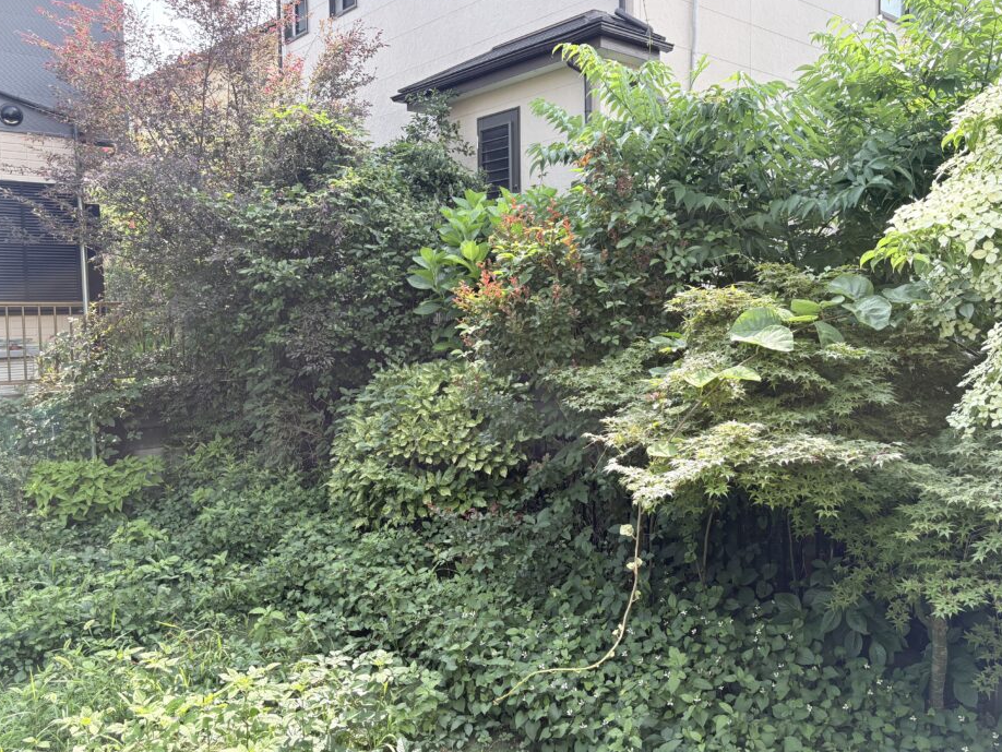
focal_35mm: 29
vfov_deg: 48.2
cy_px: 350
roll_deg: +1.4
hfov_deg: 61.6
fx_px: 840
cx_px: 510
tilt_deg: -2.8
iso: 64
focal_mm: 5.96
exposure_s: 1/635
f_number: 1.6
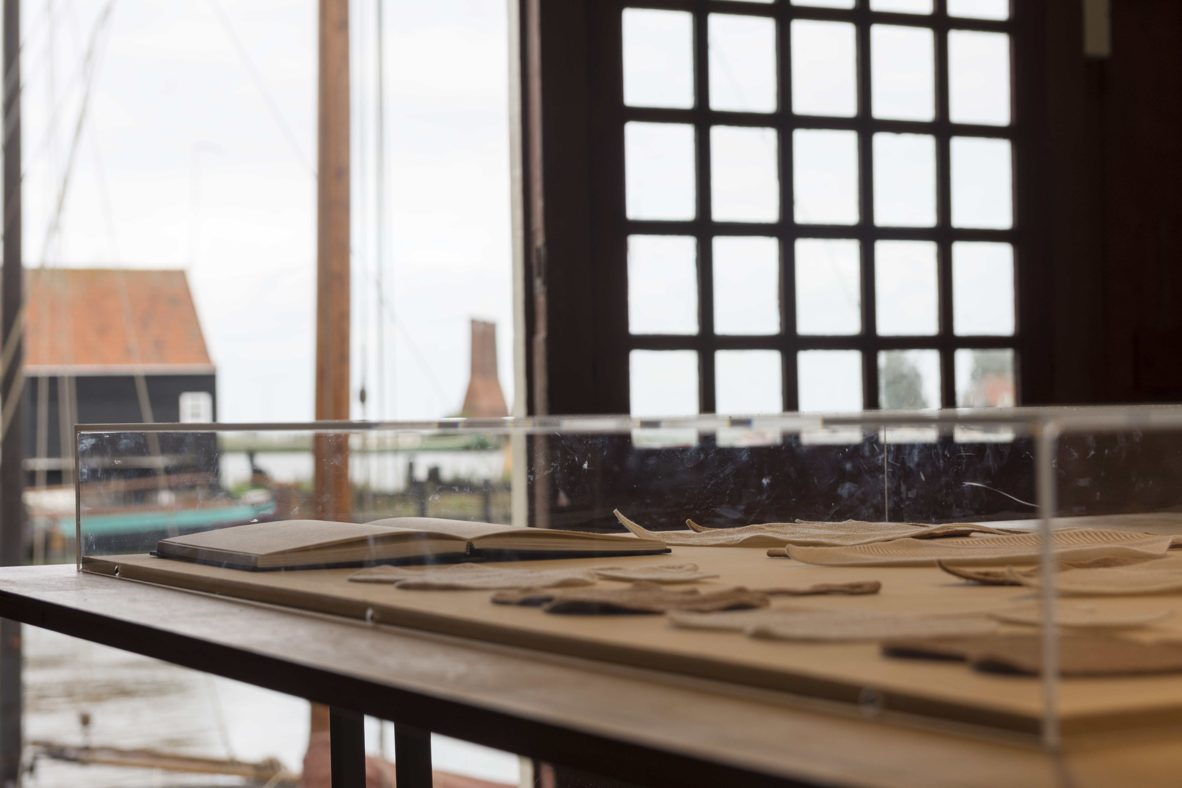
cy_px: 394
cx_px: 591
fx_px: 2462
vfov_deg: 18.2
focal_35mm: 75
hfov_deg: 27.0
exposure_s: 1/125
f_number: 5
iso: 100
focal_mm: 50
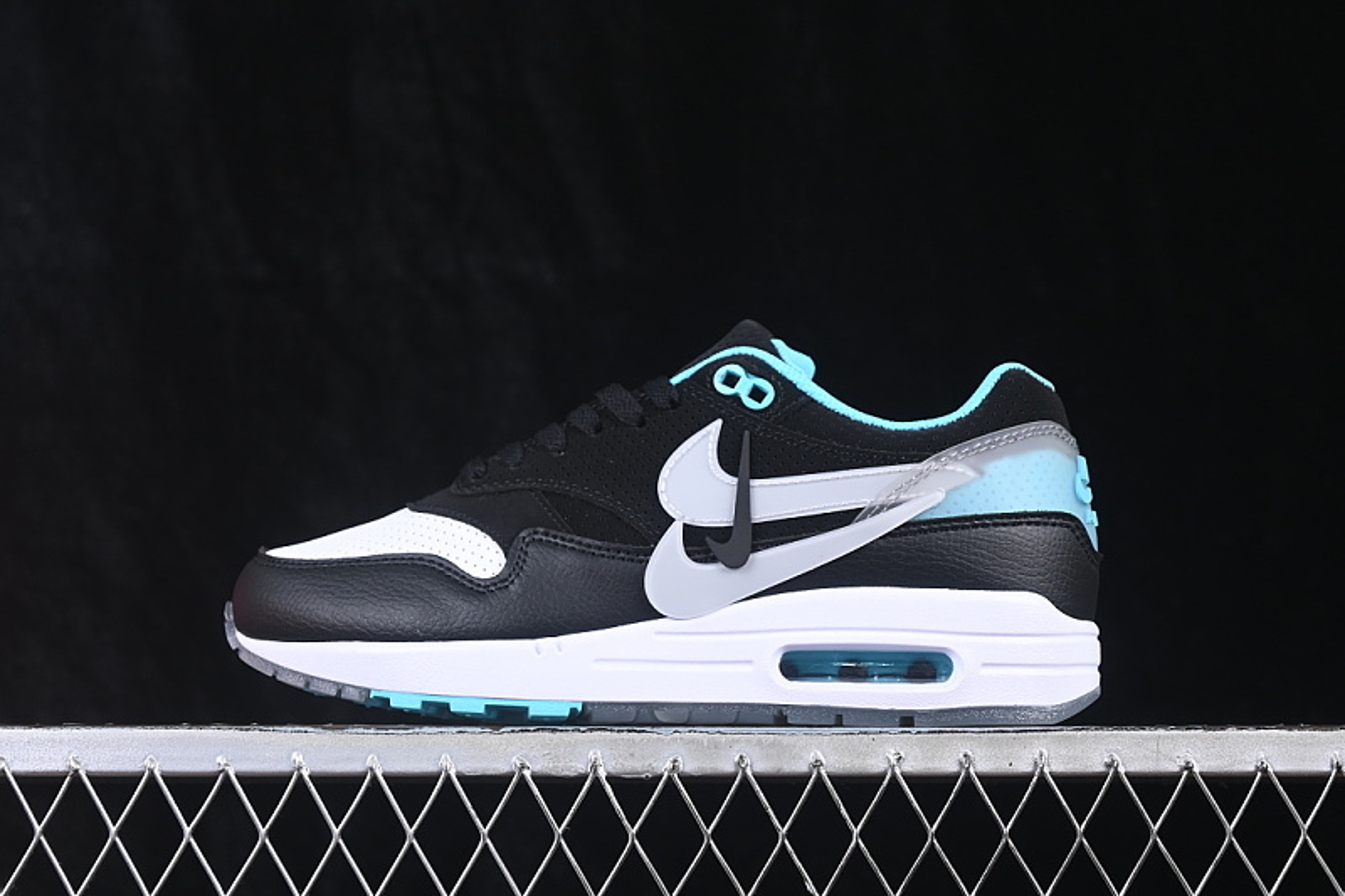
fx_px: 2801
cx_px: 672
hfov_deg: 27.0
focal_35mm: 75
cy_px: 448
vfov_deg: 18.2
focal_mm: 50
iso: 160
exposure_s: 1/60
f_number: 6.3
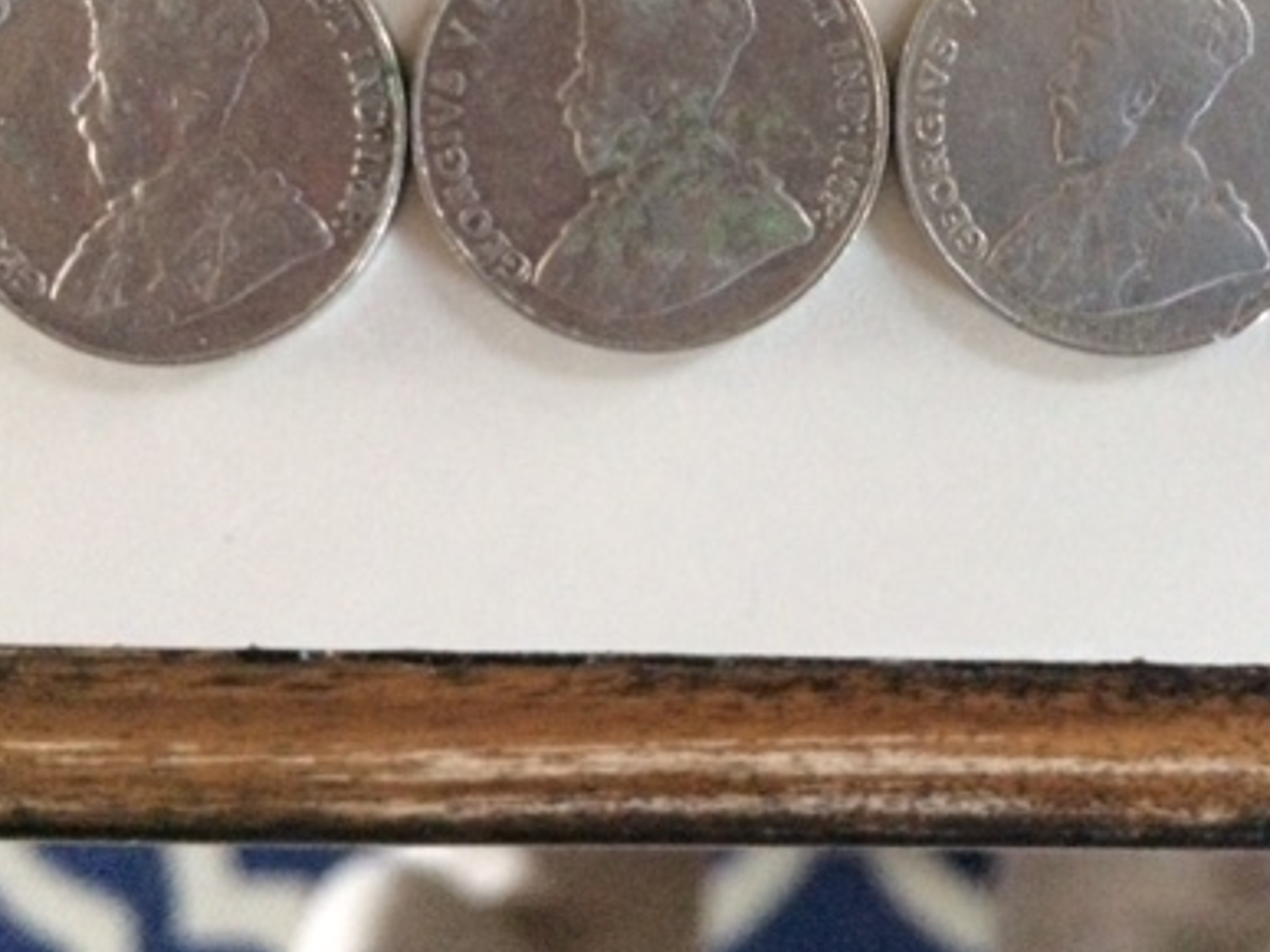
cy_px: 177
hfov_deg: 39.1
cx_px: 870
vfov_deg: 29.5
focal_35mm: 48
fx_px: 1760
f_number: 2.2
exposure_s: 1/15
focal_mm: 4.15
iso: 400
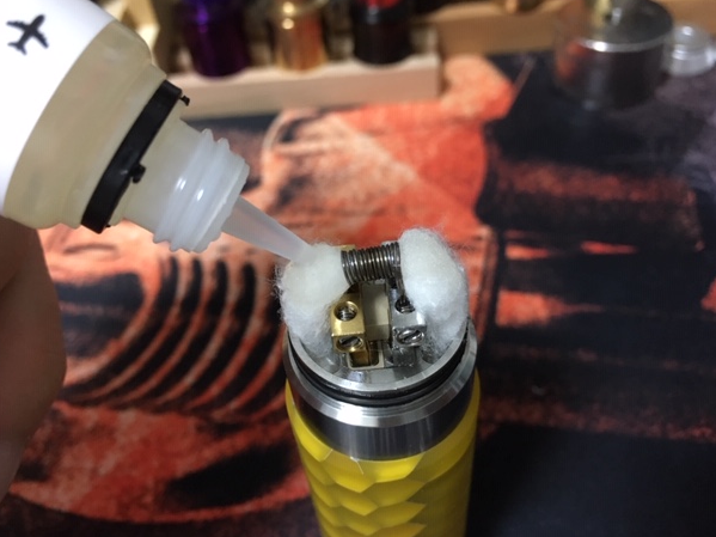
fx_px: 641
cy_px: 262
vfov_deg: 45.4
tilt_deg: -49.1
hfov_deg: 58.3
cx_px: 341
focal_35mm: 31
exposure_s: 1/17
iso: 200
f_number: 2.2
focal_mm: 4.15
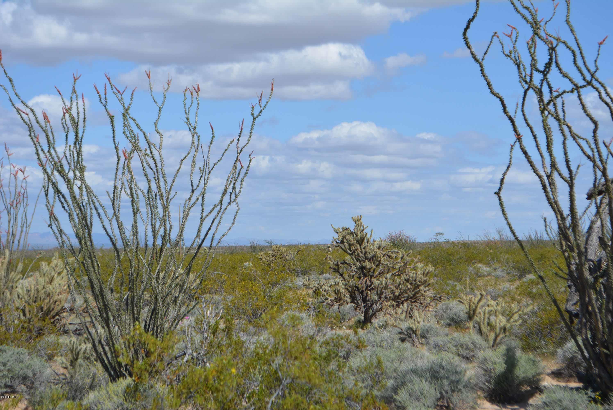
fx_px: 1406
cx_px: 306
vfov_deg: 16.6
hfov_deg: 24.6
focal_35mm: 82
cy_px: 205
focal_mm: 55
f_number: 7.1
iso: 400
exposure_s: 1/2000
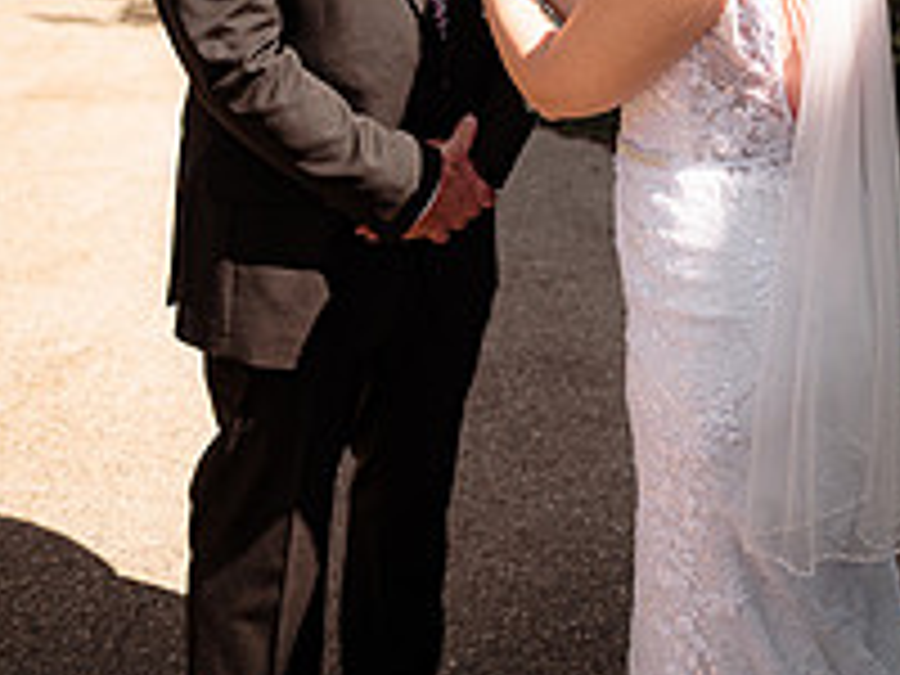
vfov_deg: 26.5
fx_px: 1352
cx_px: 598
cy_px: -9
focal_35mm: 52
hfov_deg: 36.4
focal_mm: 24
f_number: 2.2
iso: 125
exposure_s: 1/3200
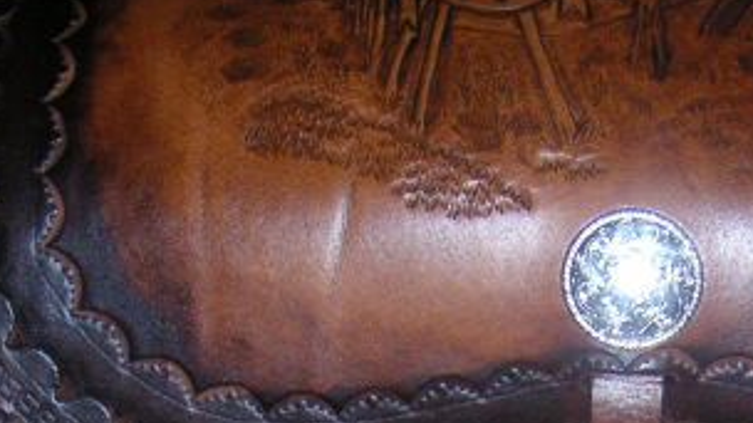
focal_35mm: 109
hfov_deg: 19.5
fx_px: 2176
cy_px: 510
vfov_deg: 10.9
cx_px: 580
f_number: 2.8
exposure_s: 1/45
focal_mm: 6
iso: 160
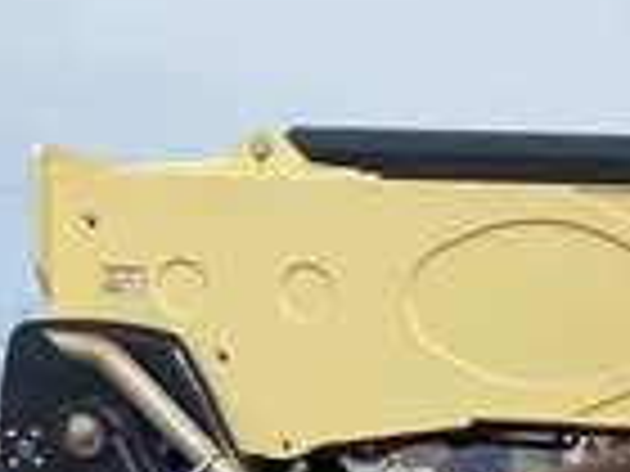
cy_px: 712
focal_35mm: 102
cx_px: 1116
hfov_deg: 16.3
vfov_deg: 13.6
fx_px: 1856
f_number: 1.8
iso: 32
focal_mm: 4.25
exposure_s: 1/3846
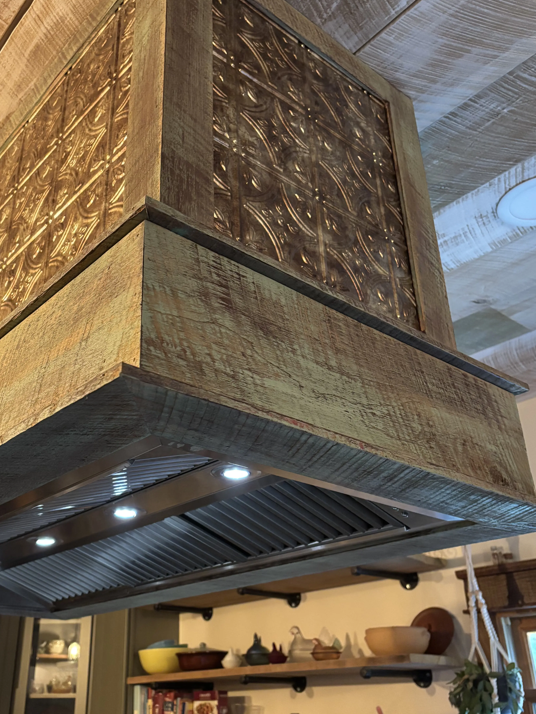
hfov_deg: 41.6
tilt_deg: +26.2
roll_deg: +0.0
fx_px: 702
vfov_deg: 54.0
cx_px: 209
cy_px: 353
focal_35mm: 34
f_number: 1.6
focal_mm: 5.96
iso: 640
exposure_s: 1/40
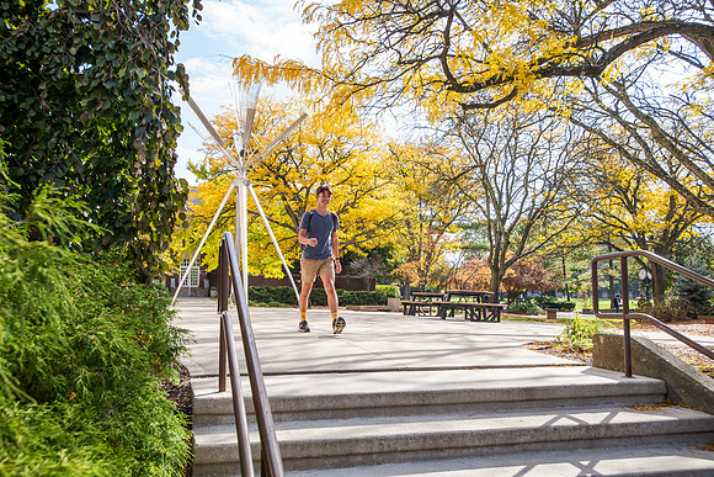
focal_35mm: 30
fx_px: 595
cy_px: 238
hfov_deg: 61.9
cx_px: 357
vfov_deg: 43.6
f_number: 6.3
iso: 250
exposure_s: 1/320
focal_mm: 30
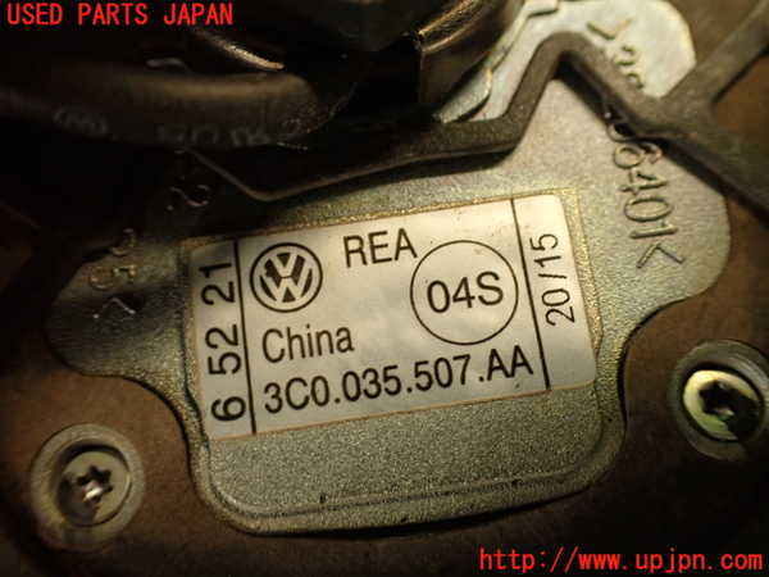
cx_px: 384
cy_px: 288
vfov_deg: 44.2
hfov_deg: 56.8
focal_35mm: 32
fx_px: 711
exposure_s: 1/30
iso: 320
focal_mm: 5.79
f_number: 2.4
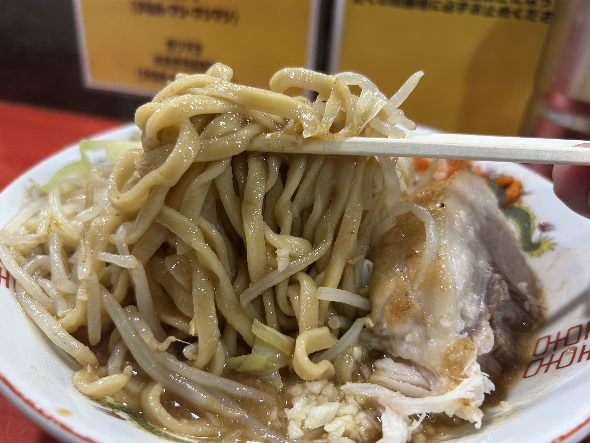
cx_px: 295
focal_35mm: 26
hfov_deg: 67.3
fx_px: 443
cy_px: 222
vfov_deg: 53.1
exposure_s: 1/50
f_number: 1.5
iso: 100
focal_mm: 5.7
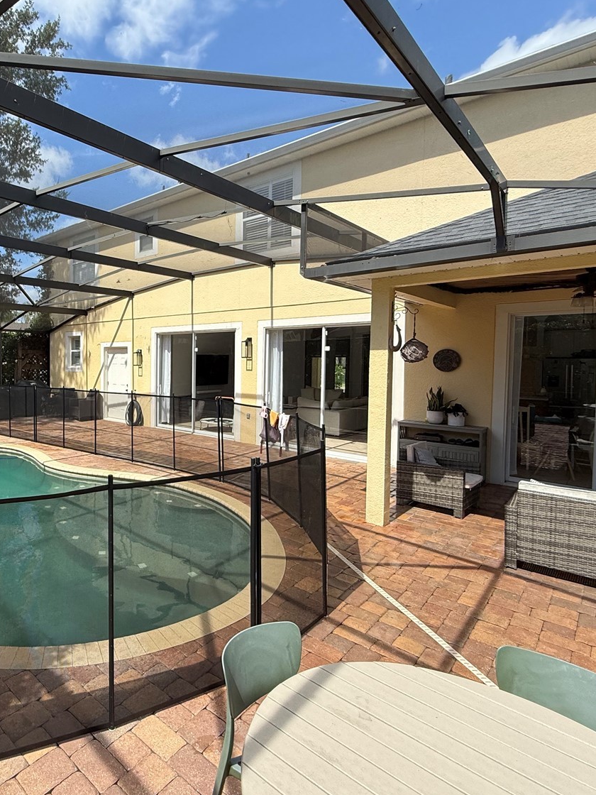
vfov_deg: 81.7
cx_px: 120
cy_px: 378
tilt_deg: -2.2
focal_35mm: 20
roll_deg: -0.3
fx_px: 459
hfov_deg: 60.7
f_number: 2.2
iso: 50
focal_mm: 2.22
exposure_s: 1/888
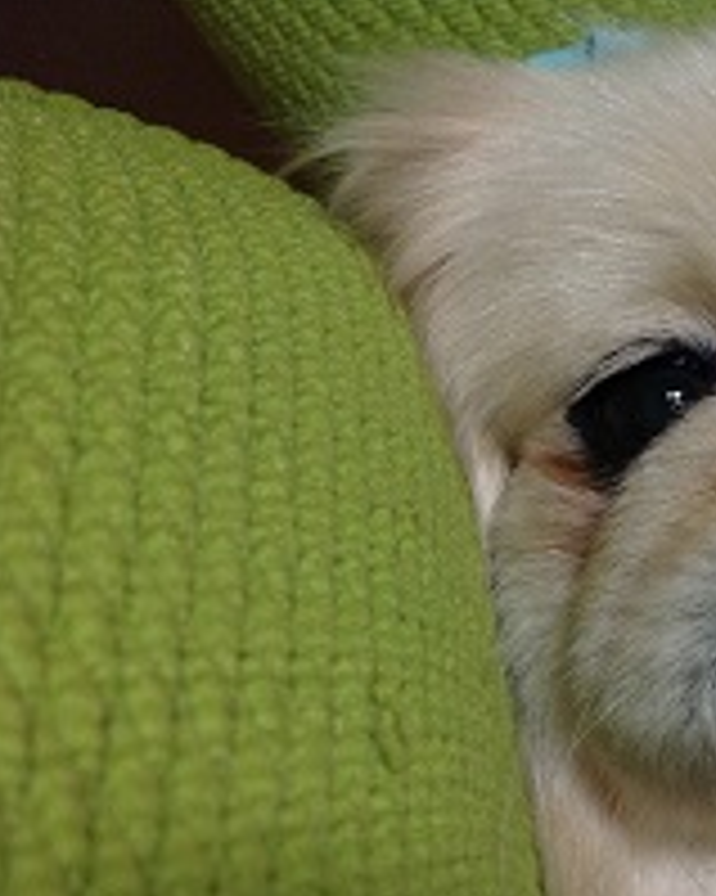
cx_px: 766
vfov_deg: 31.3
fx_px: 1591
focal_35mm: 60
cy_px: 565
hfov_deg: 23.9
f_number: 2.4
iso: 200
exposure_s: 1/15
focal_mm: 4.28
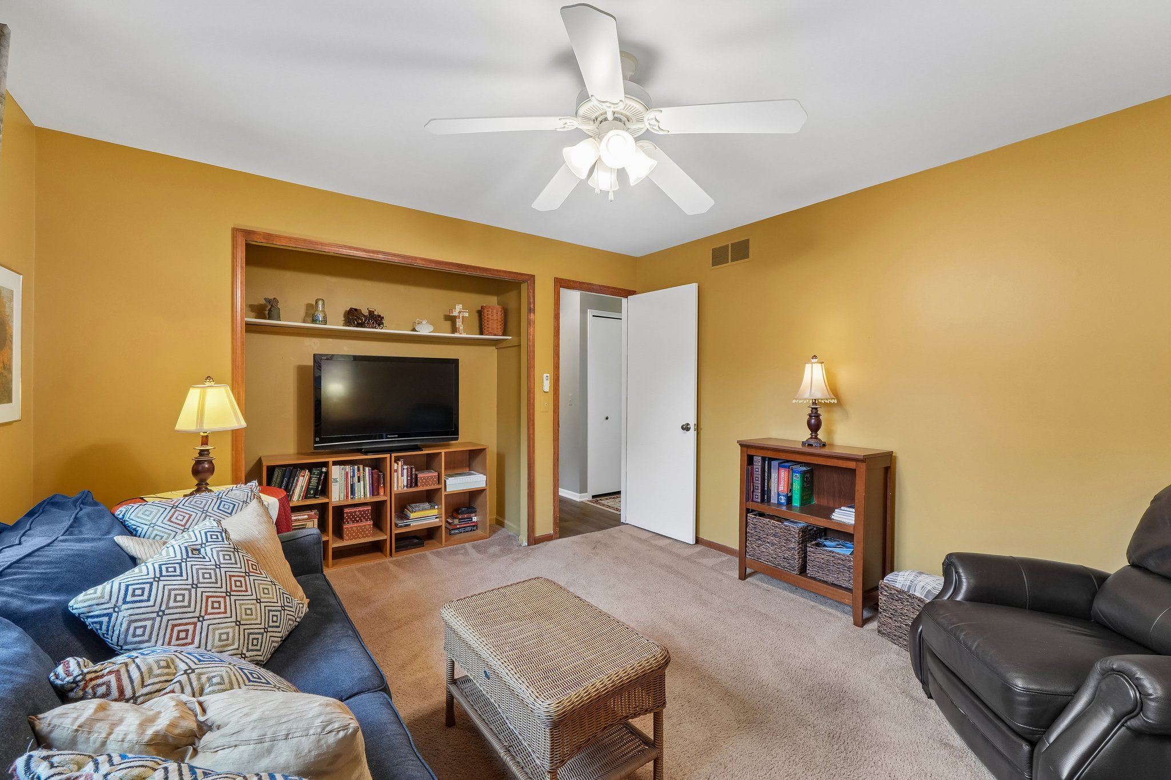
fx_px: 488
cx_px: 586
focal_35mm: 15
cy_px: 390
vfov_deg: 77.3
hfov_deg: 100.4
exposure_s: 1/8
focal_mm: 10
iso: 400
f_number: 8
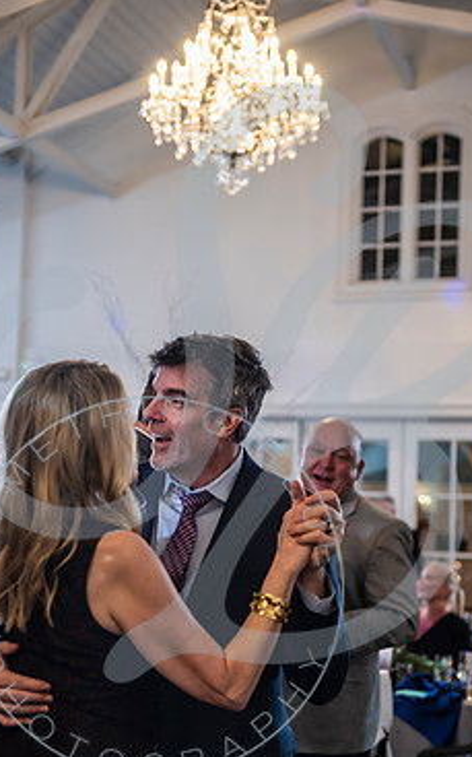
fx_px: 1339
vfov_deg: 31.5
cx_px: 245
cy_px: 431
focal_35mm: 65
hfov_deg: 20.0
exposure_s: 1/125
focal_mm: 52
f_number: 2.8
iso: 1000
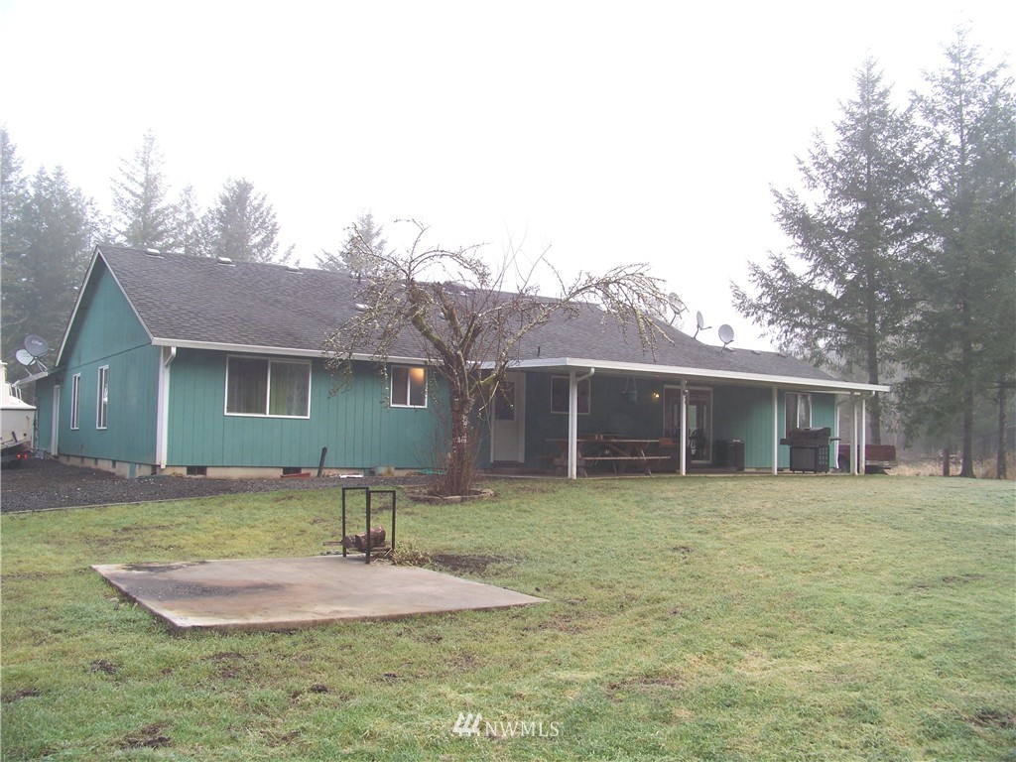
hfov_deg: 55.4
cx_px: 508
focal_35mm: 33
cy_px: 381
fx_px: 969
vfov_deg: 42.9
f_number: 3.2
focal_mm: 5.85
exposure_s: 1/125
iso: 64
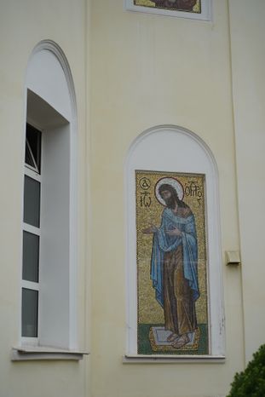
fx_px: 739
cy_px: 198
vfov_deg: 30.1
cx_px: 132
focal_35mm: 67
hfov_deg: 20.3
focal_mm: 67
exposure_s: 1/250
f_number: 7.1
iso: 100
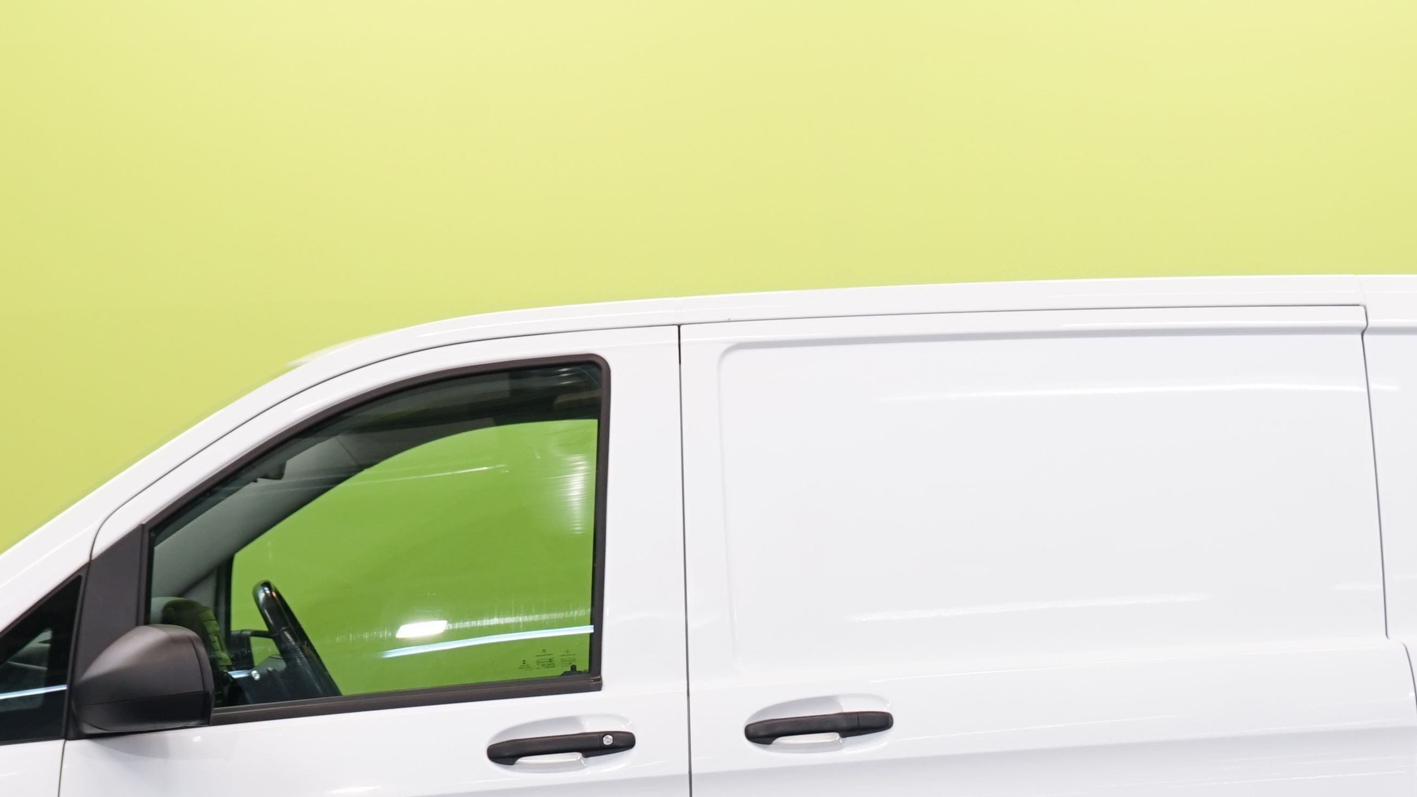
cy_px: 871
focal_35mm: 141
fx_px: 5297
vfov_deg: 8.5
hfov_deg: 15.2
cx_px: 777
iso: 400
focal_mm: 59
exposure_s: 1/30
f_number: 5
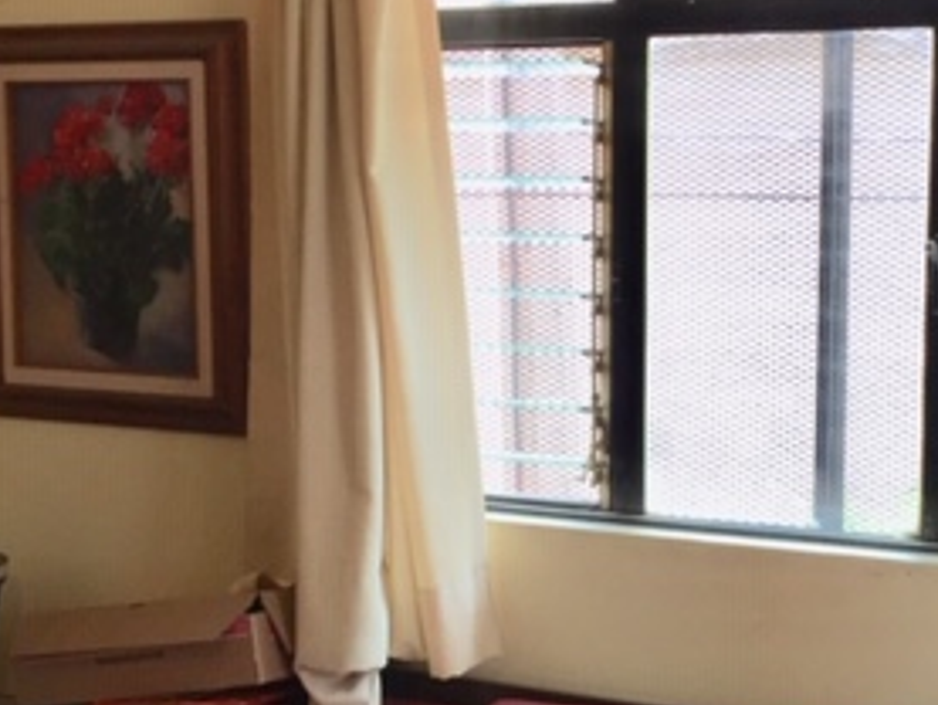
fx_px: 1816
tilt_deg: -8.1
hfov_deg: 28.9
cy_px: 420
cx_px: 532
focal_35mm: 67
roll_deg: -1.0
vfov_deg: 21.9
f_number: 2.2
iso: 40
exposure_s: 1/60
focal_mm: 4.15
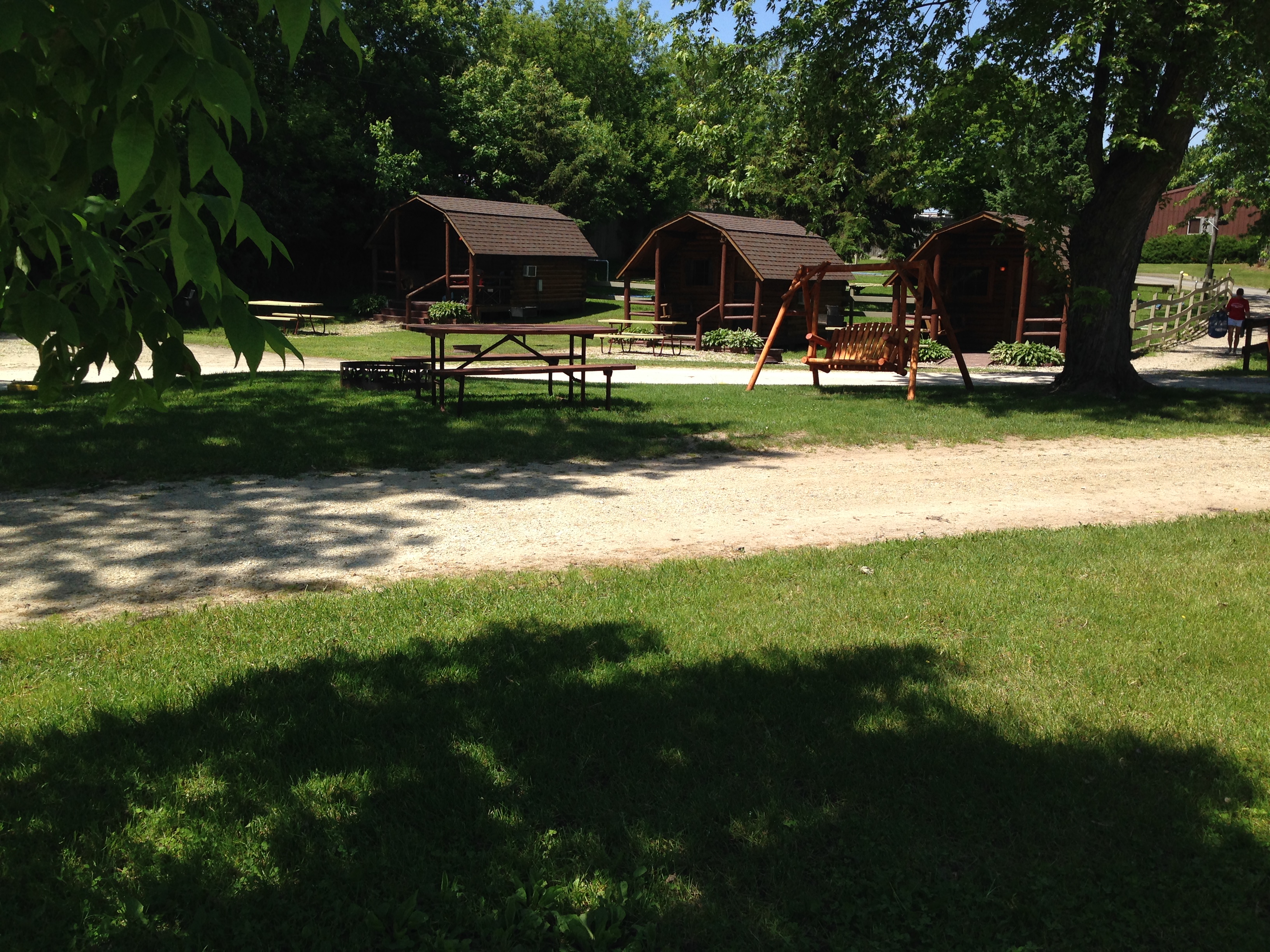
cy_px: 476
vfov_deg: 42.9
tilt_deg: -12.0
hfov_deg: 55.4
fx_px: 1211
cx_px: 635
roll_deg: -0.8
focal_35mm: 33
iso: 50
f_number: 2.4
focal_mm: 4.12
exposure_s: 1/1290
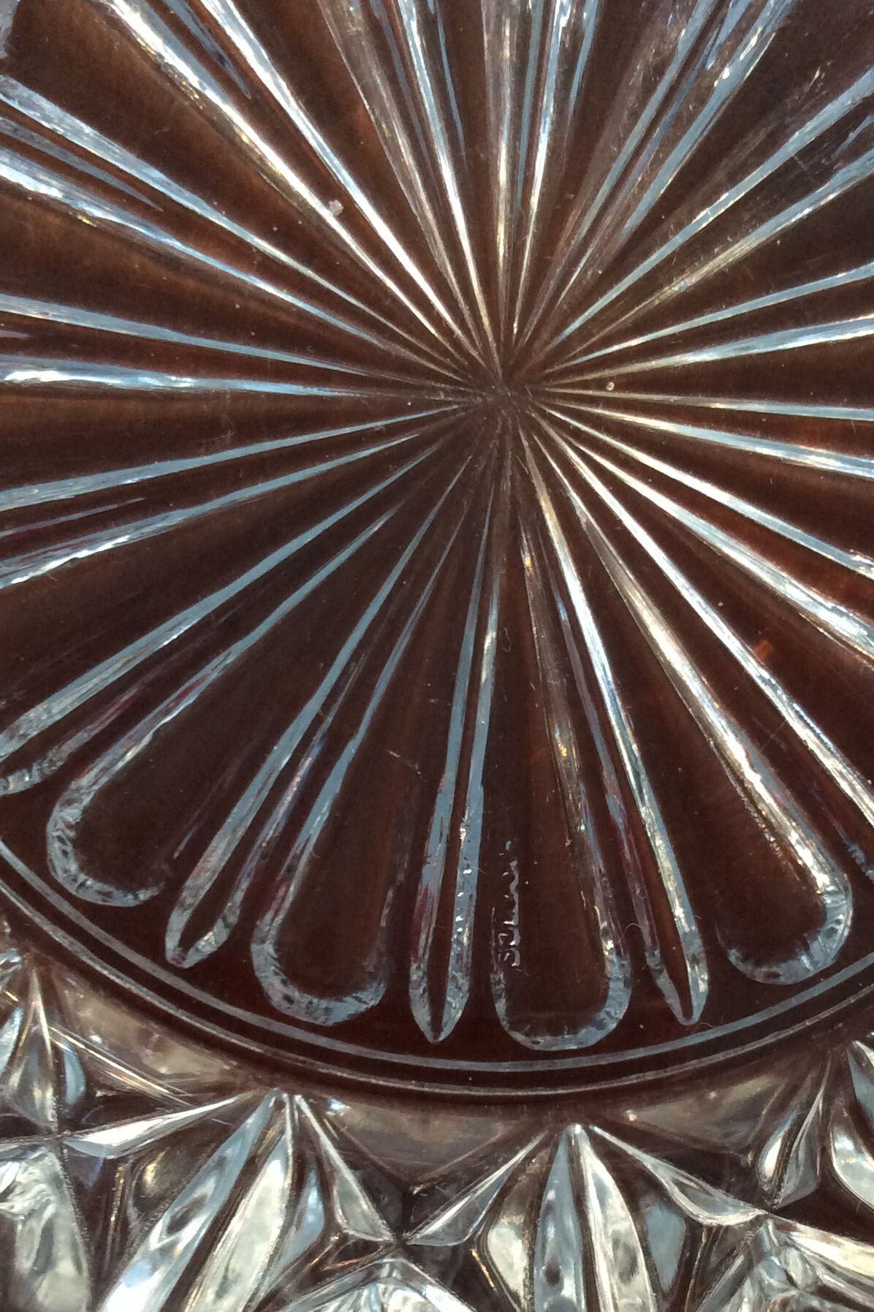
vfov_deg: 40.4
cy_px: 922
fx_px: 1749
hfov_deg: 28.0
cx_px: 520
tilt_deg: -87.8
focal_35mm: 48
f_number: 2.4
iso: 100
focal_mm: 3.3
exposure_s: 1/25
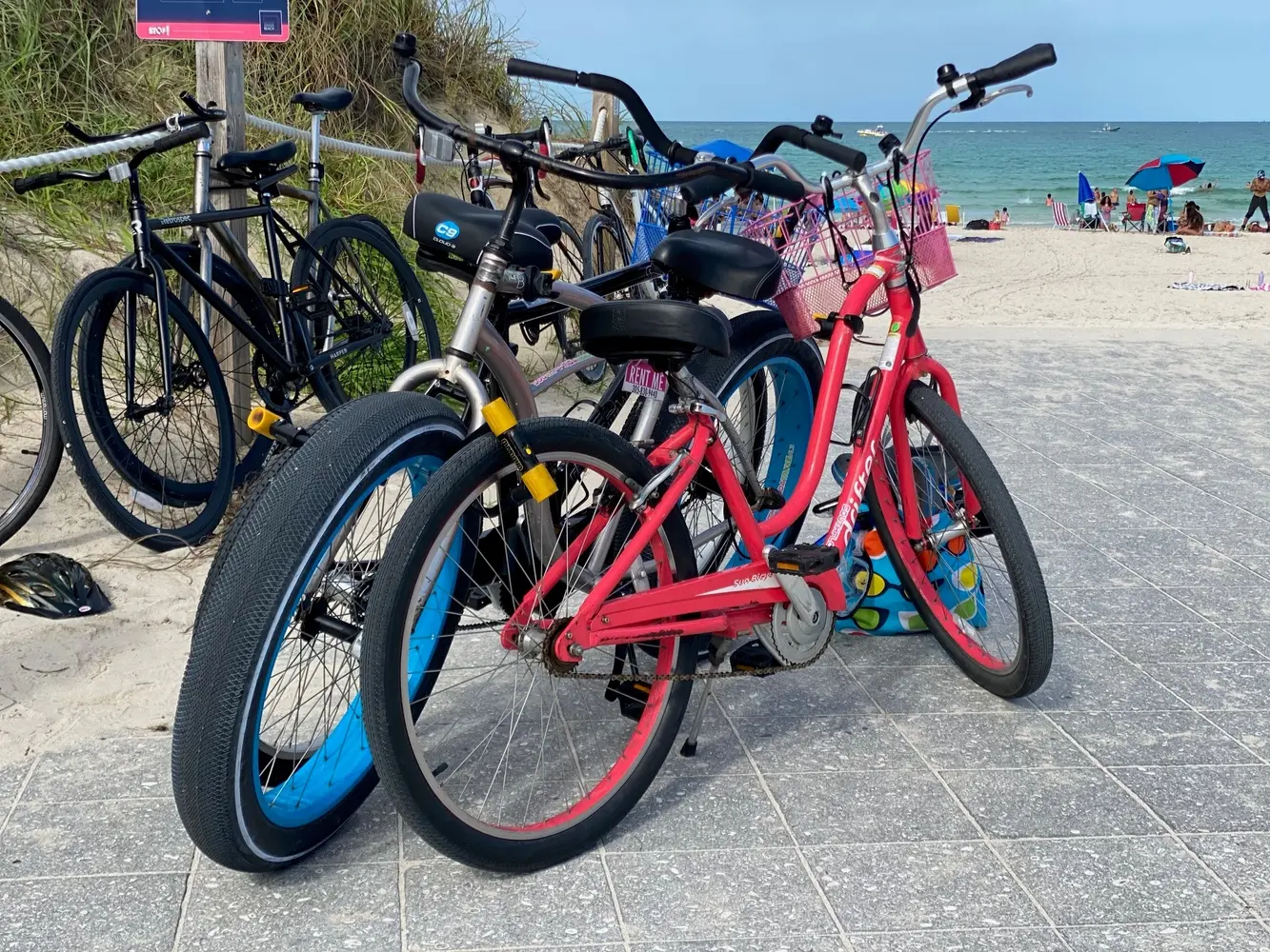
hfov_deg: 36.8
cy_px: 476
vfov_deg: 28.0
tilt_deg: -10.4
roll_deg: -0.5
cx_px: 635
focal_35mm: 52
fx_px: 1908
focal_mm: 6
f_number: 2
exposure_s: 1/799
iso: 20
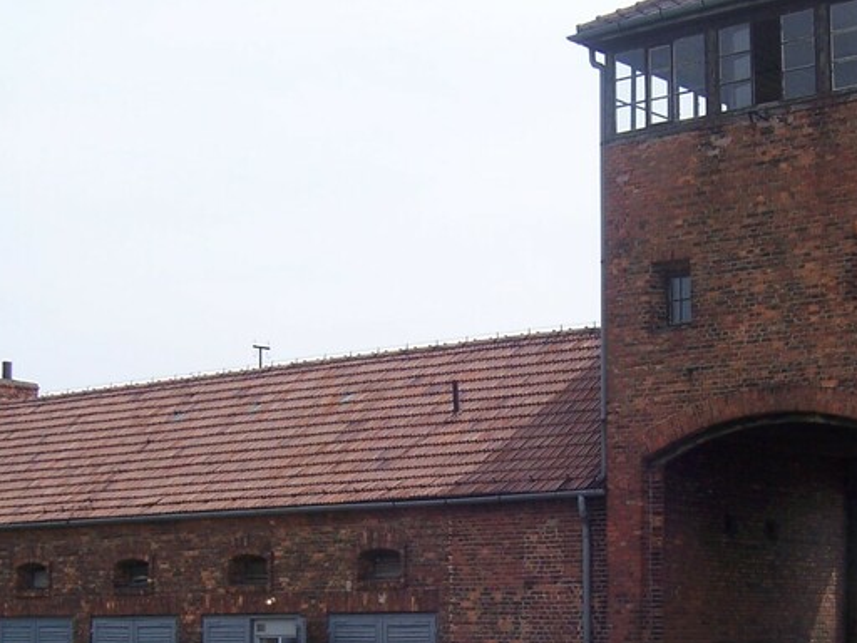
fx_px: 1857
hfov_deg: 25.9
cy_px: 479
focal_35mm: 75
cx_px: 531
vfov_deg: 19.5
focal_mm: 6.2
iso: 80
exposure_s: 1/400
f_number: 4.5
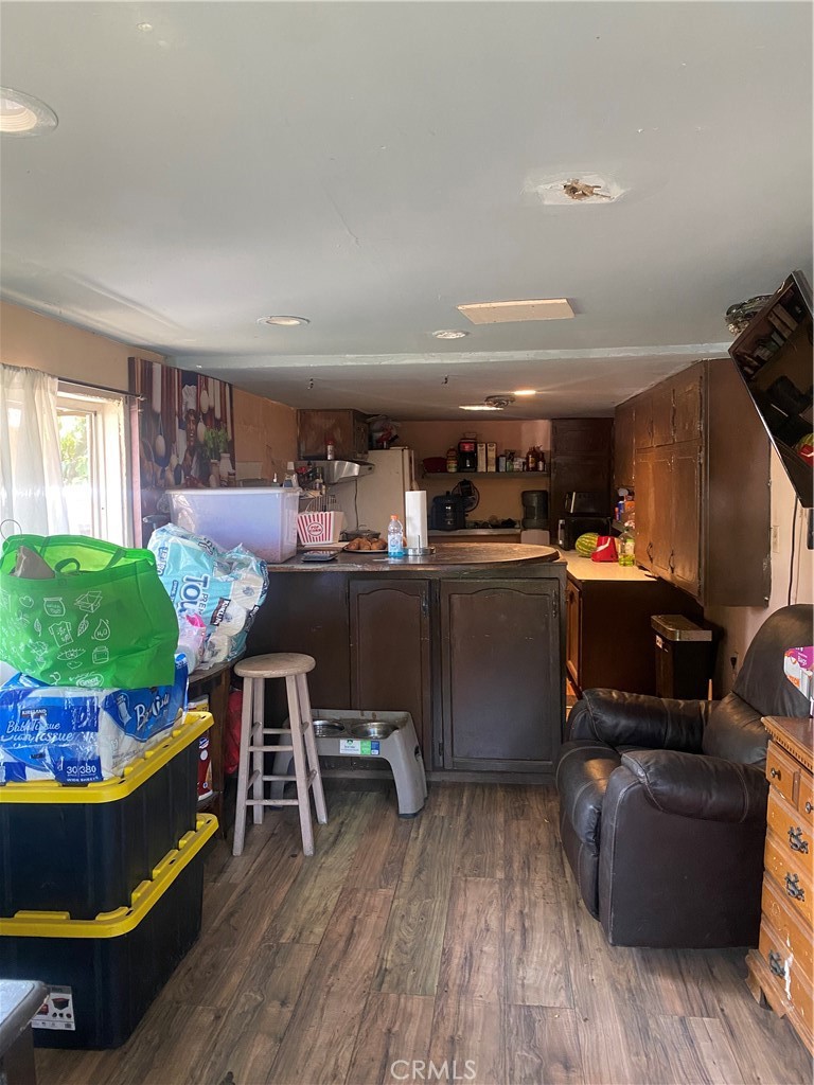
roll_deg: +0.6
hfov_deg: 53.1
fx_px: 815
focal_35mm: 26
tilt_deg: -4.0
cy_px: 542
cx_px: 407
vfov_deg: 67.3
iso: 400
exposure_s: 1/60
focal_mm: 4.25
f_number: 1.8
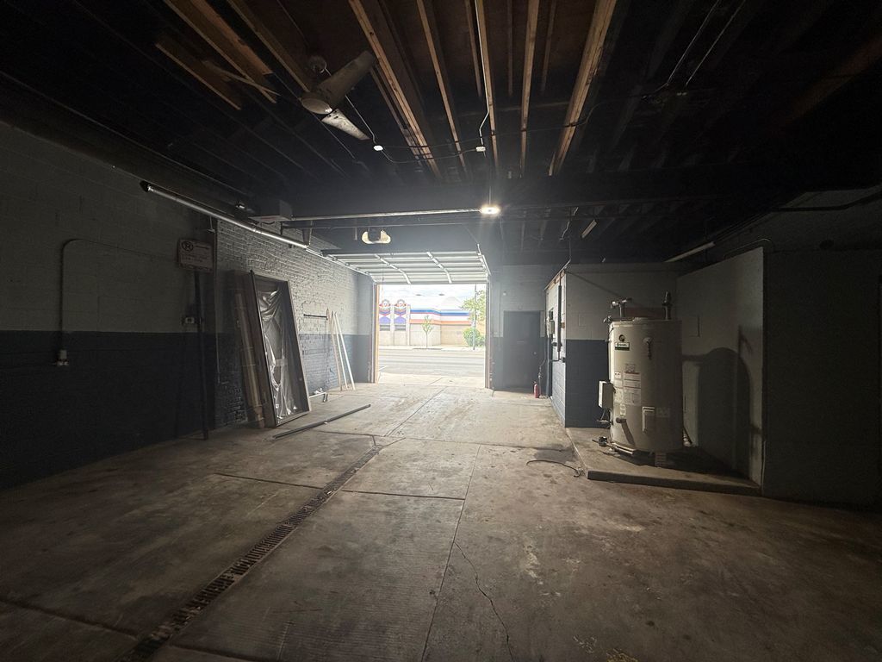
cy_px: 331
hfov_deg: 102.1
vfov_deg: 85.7
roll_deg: +1.3
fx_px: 357
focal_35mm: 14
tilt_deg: +1.9
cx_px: 441
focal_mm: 2.22
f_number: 2.2
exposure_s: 1/220
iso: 50
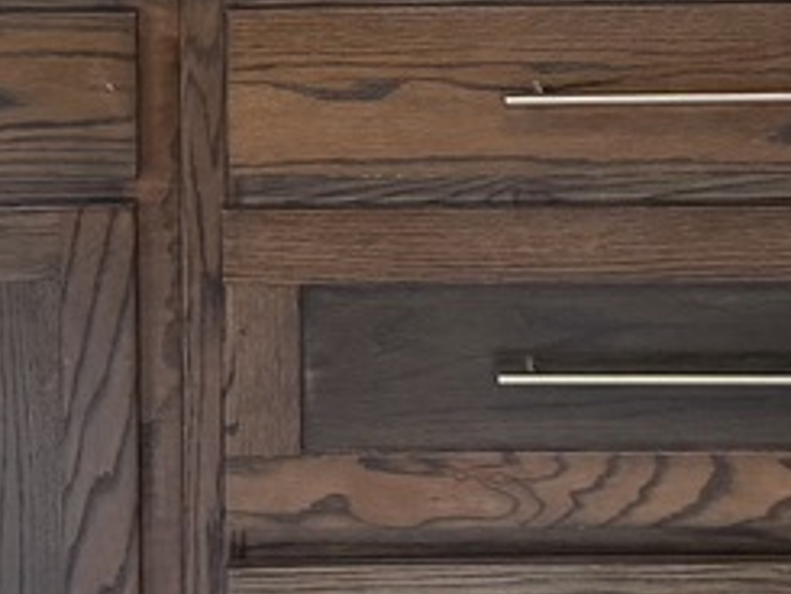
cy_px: -368
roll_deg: +0.2
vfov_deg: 10.1
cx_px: 223
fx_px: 3224
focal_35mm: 141
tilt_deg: -7.1
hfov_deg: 14.0
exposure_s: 1/60
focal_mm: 6.76
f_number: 1.78
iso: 160
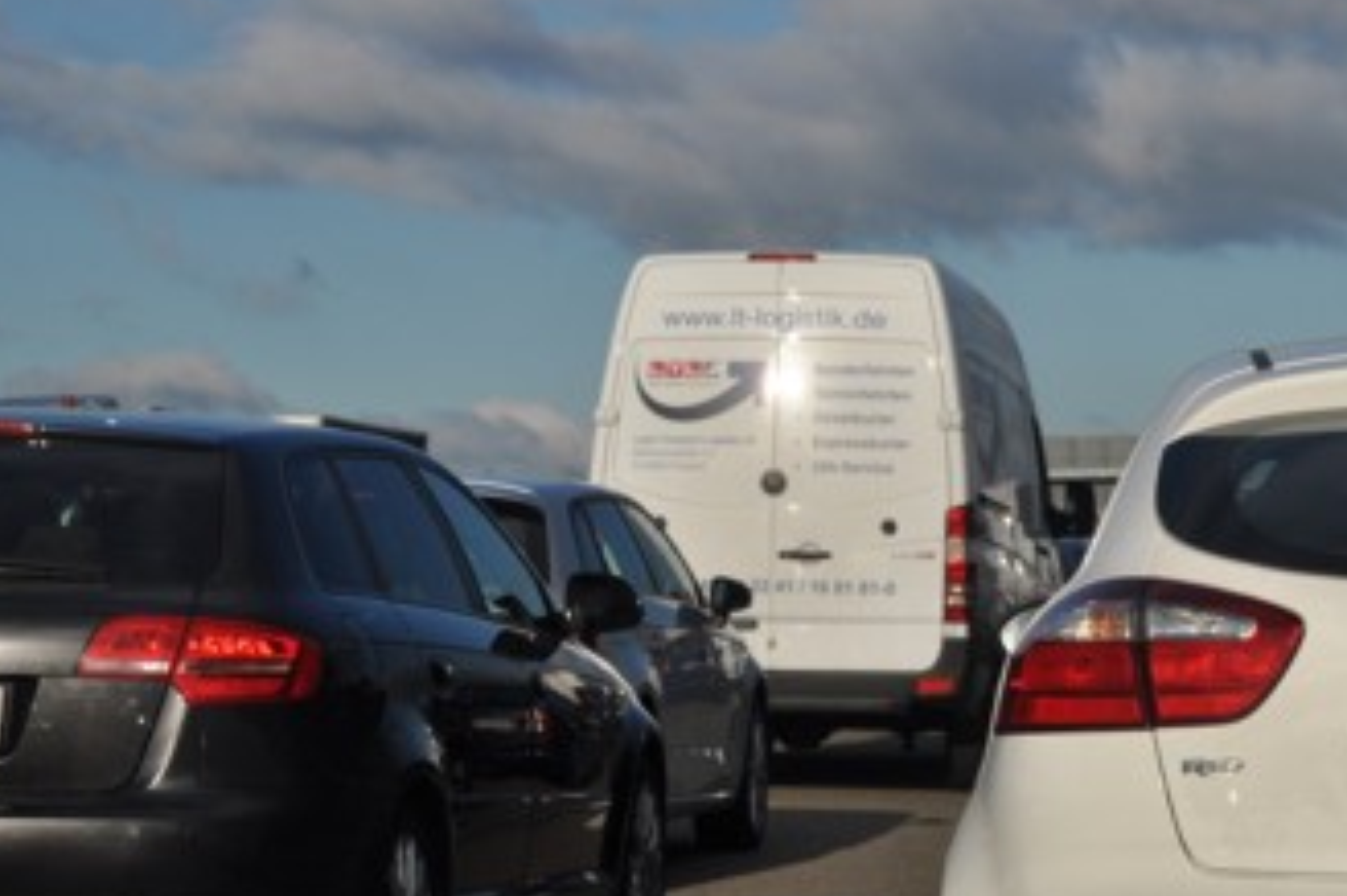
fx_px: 4448
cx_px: 973
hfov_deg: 17.1
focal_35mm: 119
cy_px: 617
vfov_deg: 11.5
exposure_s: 1/320
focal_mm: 52
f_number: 8
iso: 200
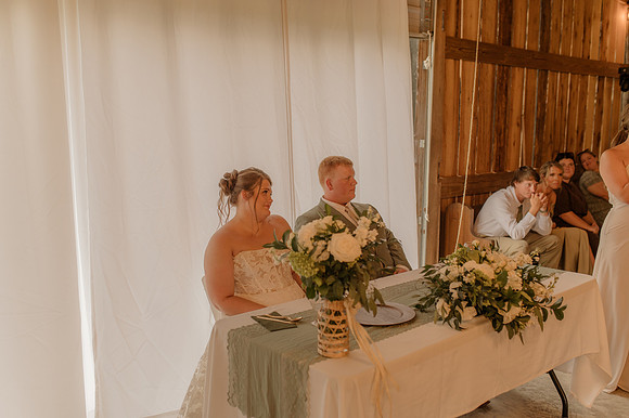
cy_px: 209
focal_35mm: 35
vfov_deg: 37.8
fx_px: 611
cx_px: 314
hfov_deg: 54.5
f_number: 2.5
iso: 640
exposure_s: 1/200
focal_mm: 35
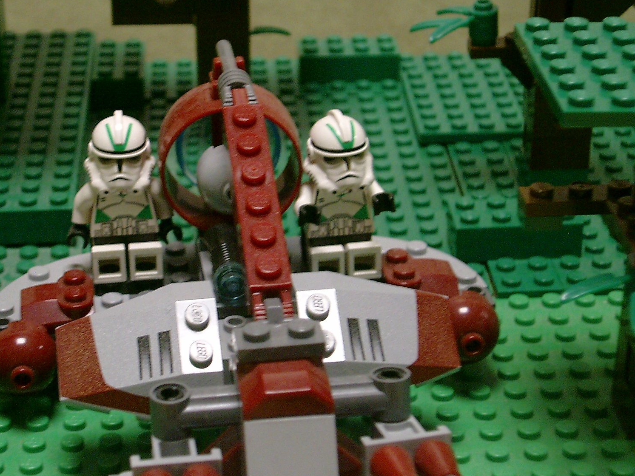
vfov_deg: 15.9
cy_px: 197
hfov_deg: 21.1
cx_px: 253
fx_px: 1706
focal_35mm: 93
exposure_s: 1/25
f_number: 3.4
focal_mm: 12.6
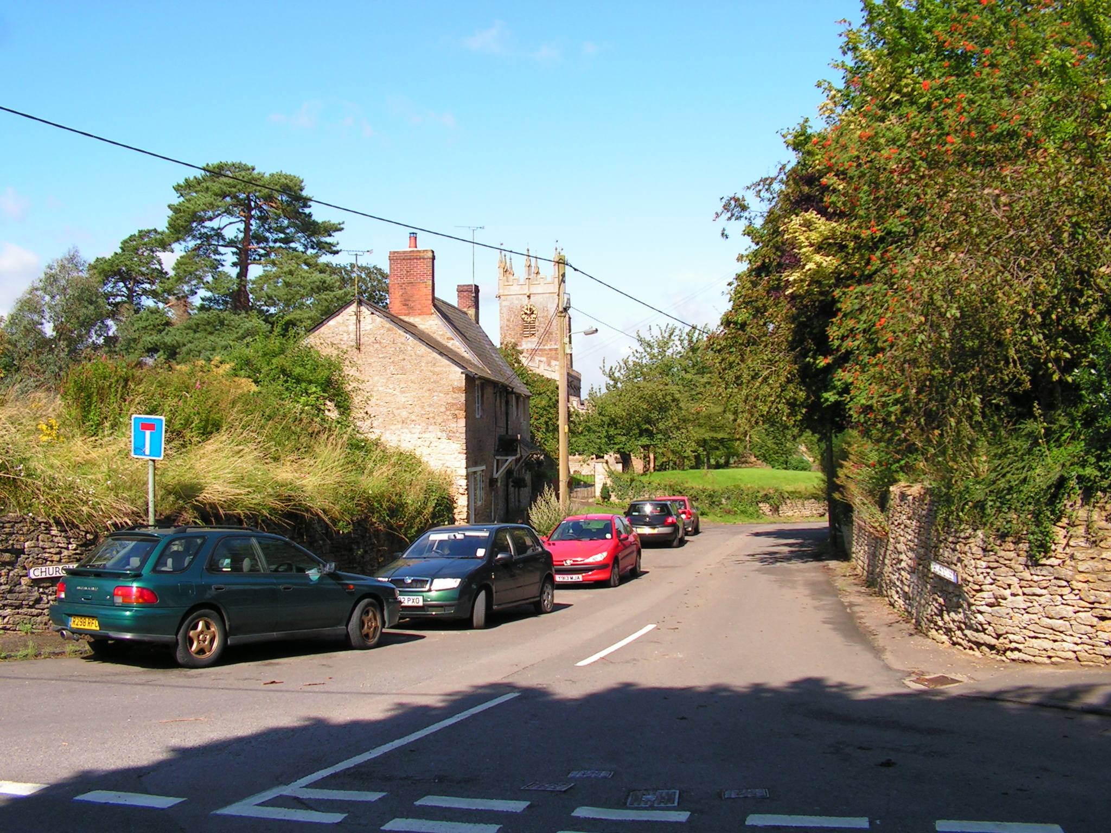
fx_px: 1155
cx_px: 556
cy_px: 416
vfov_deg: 39.7
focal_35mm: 36
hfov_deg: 51.4
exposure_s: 1/320
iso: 64
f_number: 4.8
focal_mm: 6
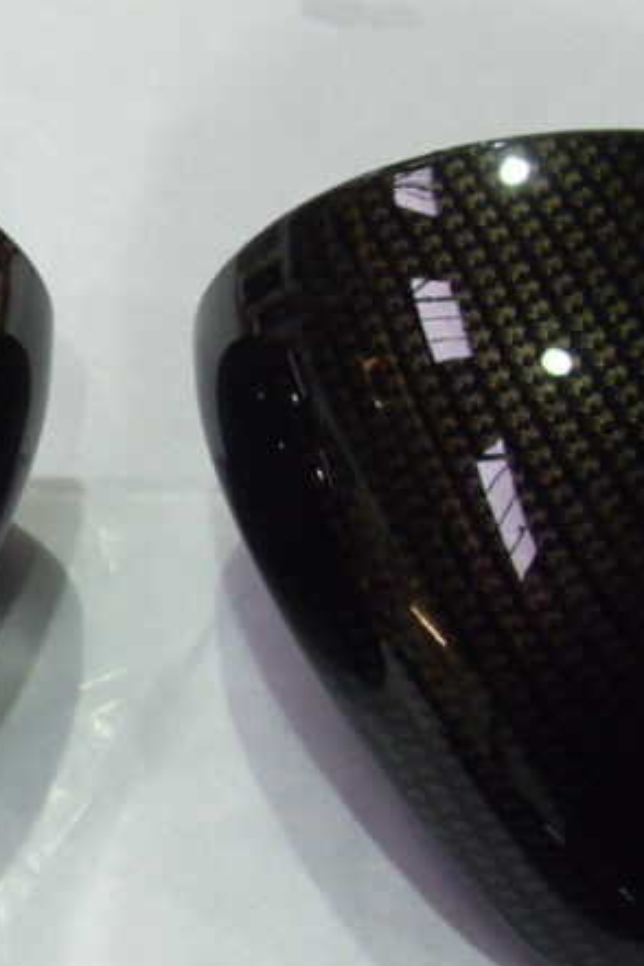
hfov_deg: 20.5
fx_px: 1771
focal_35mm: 66
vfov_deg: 30.4
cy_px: 602
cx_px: 162
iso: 200
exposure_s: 1/30
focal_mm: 6.3
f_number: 2.8
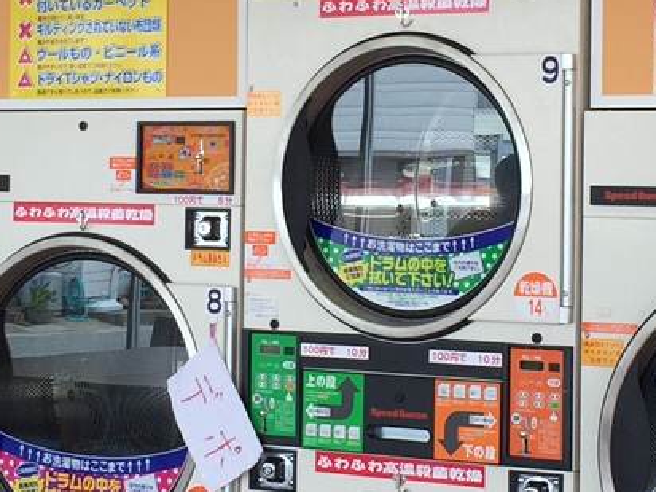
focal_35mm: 115
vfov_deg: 12.9
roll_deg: -1.5
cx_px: 382
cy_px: 175
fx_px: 2179
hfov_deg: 17.1
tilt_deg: -0.4
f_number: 2.2
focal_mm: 4.15
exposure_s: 1/158
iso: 32
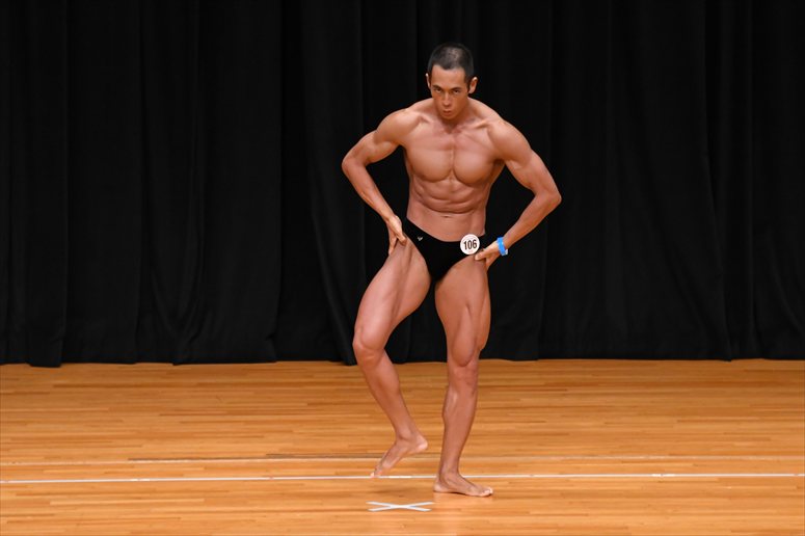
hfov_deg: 7.2
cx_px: 402
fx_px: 6370
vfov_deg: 4.8
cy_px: 268
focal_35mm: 285
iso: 3200
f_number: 5.6
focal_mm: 190
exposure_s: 1/400
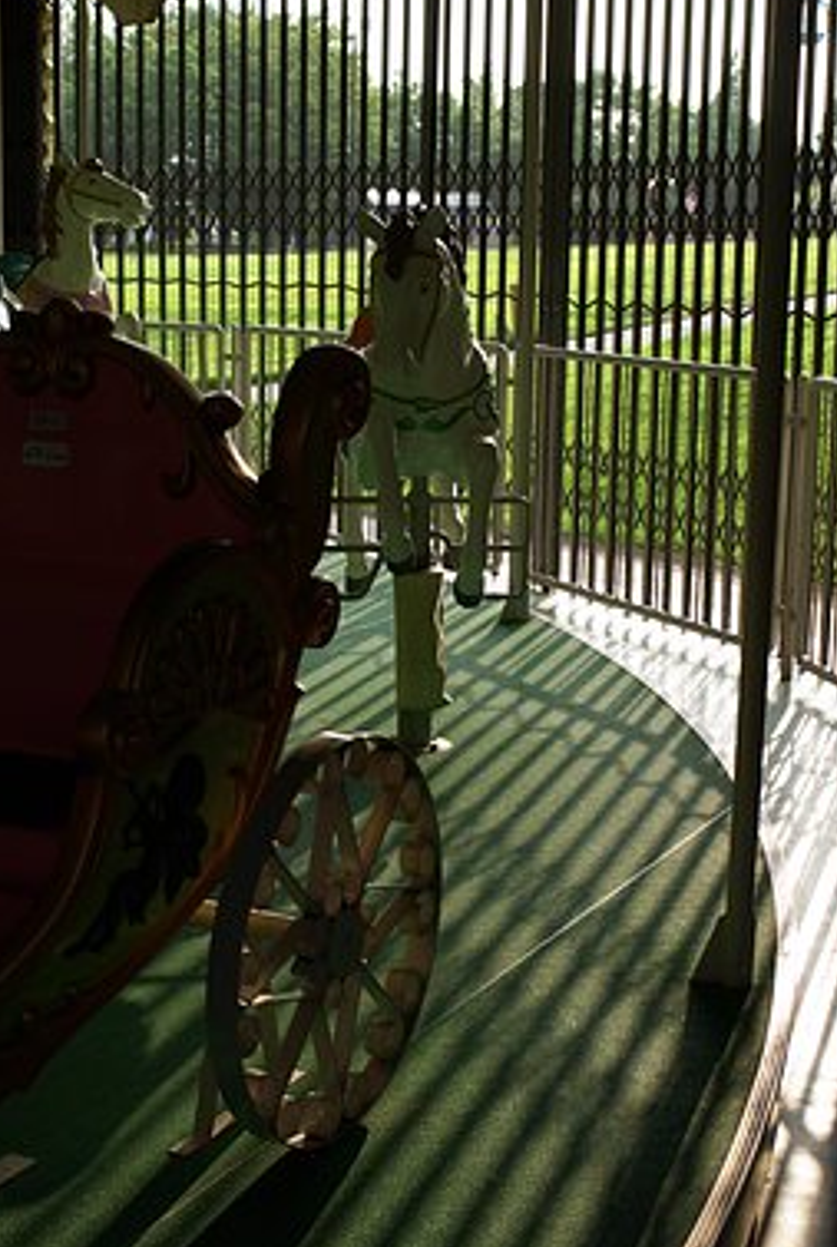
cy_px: 688
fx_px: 1979
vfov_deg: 35.0
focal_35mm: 57
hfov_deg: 23.8
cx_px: 326
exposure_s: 1/100
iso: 100
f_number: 6.3
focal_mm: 28
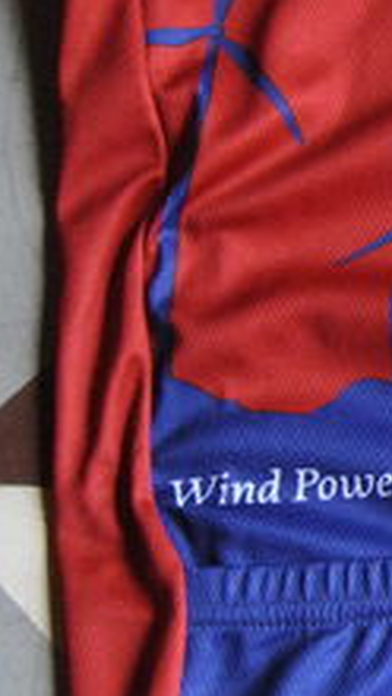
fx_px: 2638
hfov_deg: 8.1
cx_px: 819
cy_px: 242
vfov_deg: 15.0
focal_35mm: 143
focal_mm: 20
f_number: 7.1
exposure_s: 1/13
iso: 800
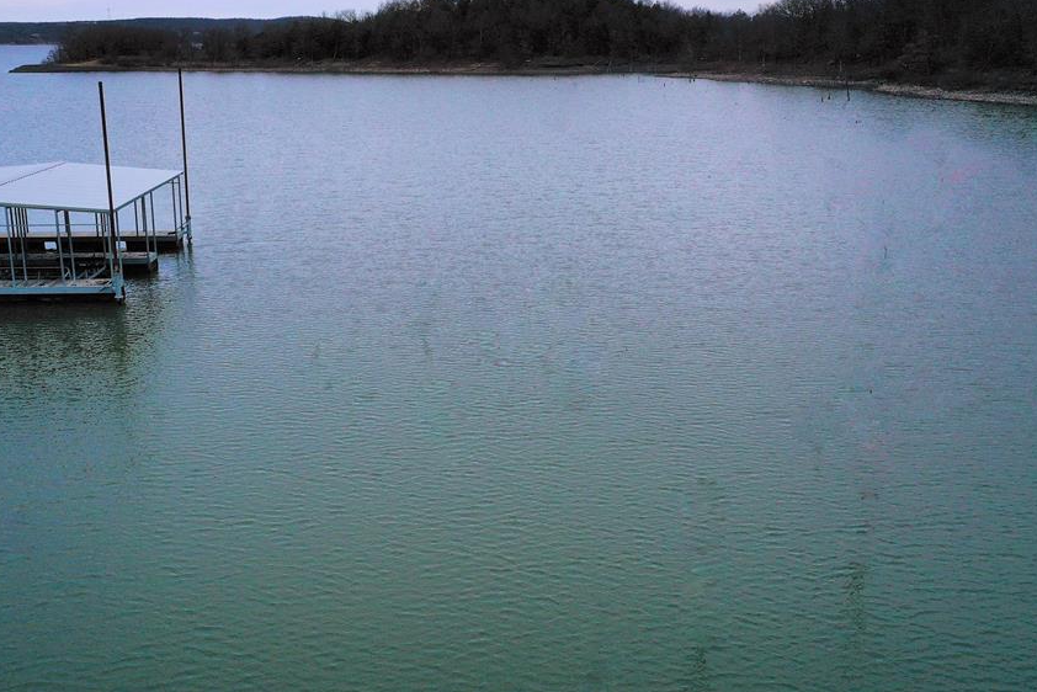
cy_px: 275
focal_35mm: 34
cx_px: 440
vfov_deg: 38.7
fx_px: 980
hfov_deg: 55.5
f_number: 7.1
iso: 100
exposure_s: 1/800
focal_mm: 10.26
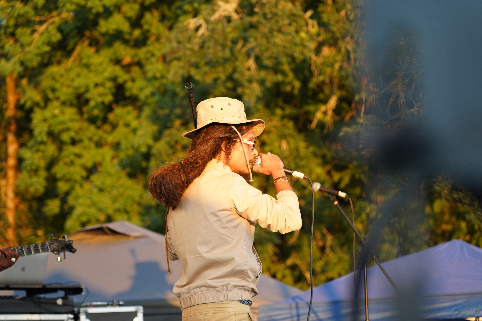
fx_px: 1406
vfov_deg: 13.0
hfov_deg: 19.5
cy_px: 160
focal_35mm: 105
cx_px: 241
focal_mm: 105
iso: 400
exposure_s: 1/160
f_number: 4
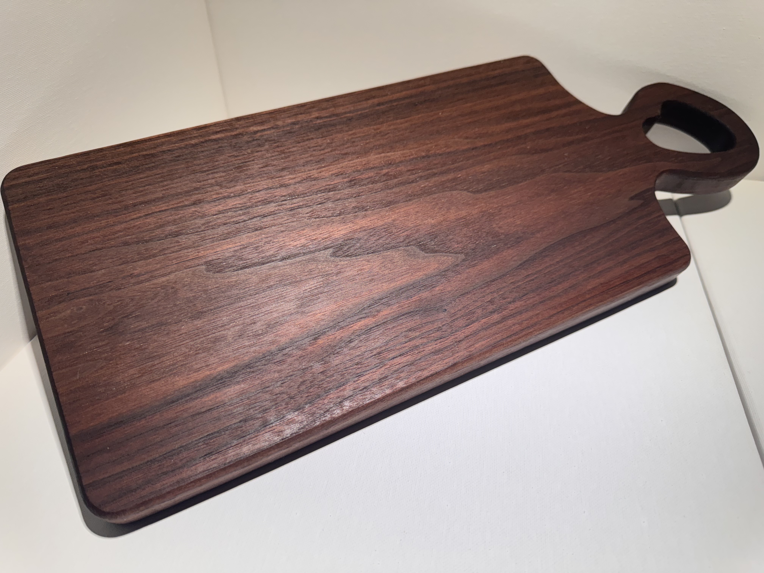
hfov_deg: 71.6
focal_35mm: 24
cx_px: 382
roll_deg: +1.9
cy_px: 286
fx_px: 530
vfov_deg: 56.8
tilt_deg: -39.5
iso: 80
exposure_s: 1/269
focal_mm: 6.76
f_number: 1.78
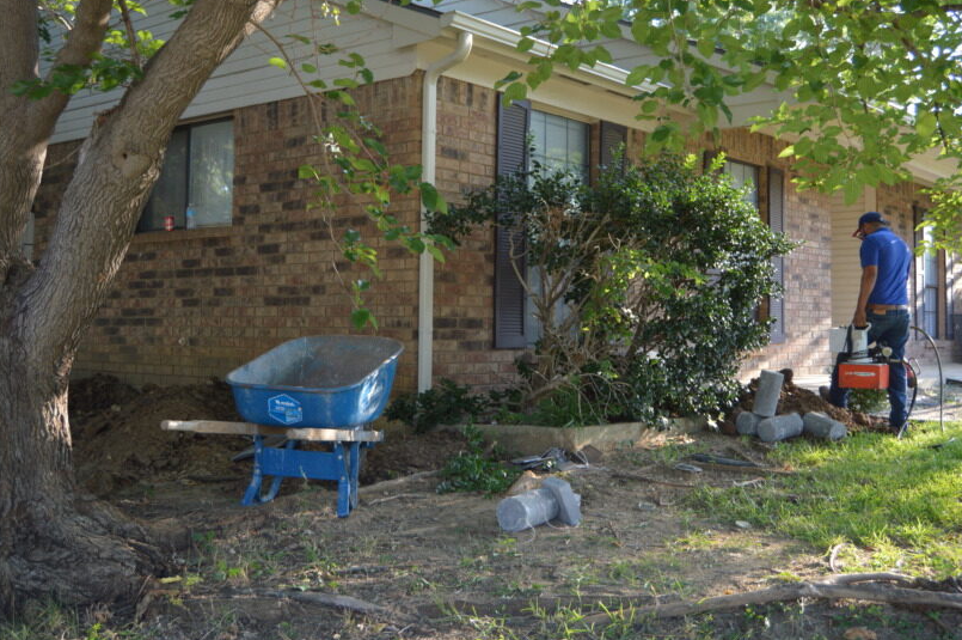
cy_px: 265
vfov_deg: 32.5
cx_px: 575
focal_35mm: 41
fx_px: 1094
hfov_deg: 47.2
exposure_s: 1/125
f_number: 3.5
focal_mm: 22
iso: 200
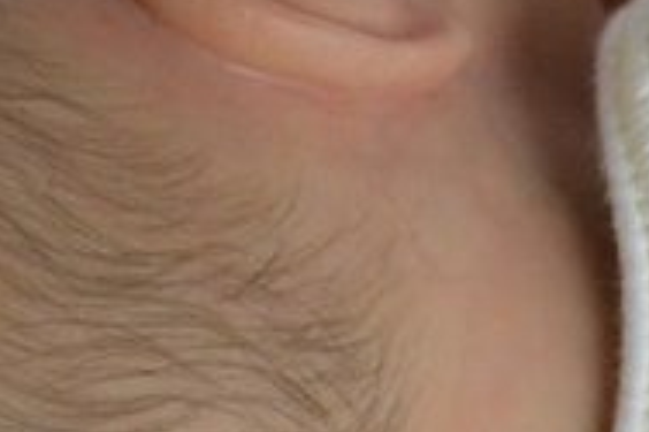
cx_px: 21
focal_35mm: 216
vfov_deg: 6.3
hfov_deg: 9.5
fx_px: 3891
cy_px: 287
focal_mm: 36
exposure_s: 1/50
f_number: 5
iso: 3200
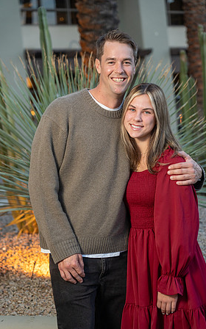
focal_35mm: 84
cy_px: 164
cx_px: 105
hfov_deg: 15.5
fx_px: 755
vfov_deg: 24.6
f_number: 4
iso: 800
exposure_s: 1/200
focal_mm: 82
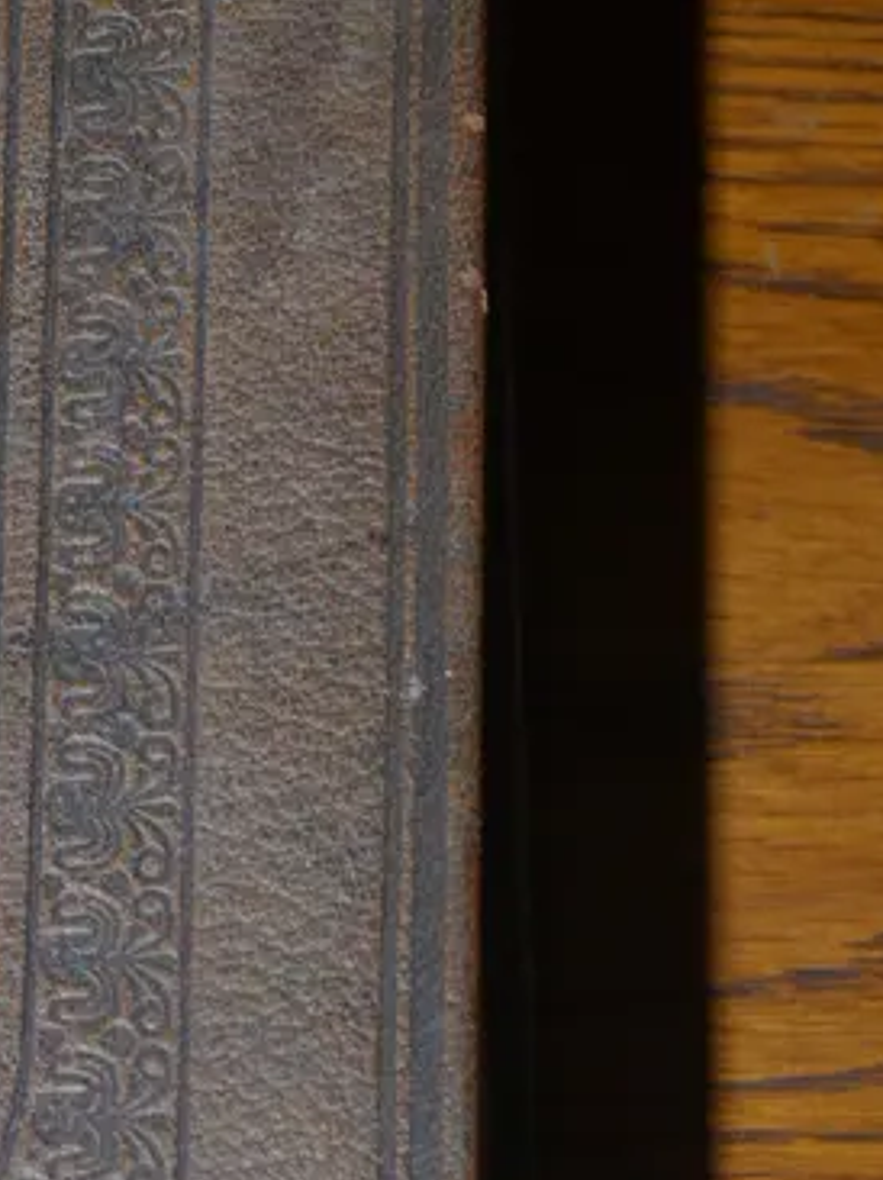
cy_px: 783
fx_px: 3814
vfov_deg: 17.5
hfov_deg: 12.8
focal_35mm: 112
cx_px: -248
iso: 800
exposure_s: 1/60
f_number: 4.5
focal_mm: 20
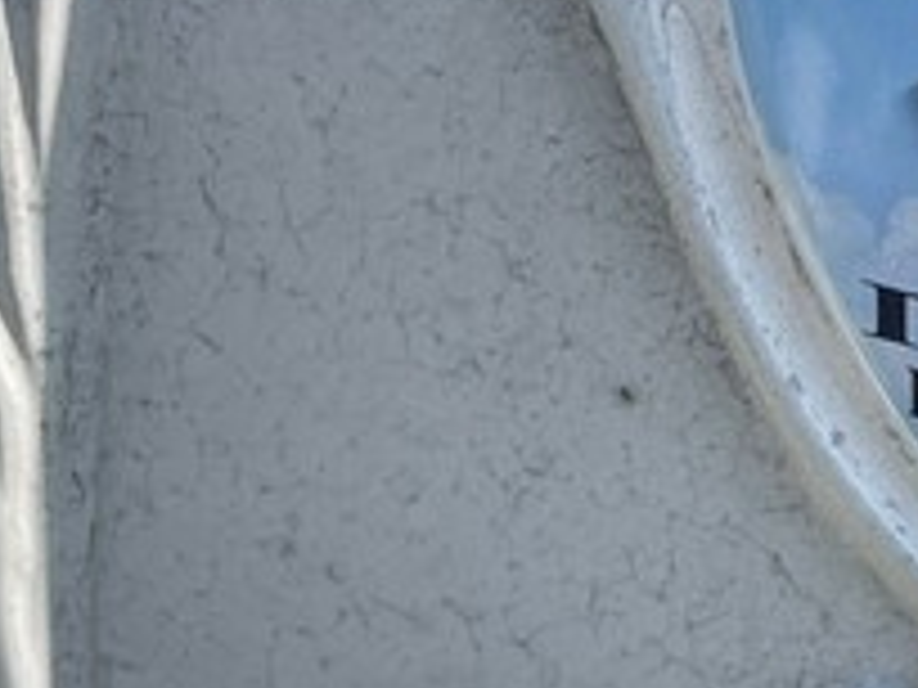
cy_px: 274
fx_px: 2705
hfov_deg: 18.4
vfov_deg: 14.5
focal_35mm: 102
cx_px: 1053
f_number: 1.6
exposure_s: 1/2451
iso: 32
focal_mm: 4.2
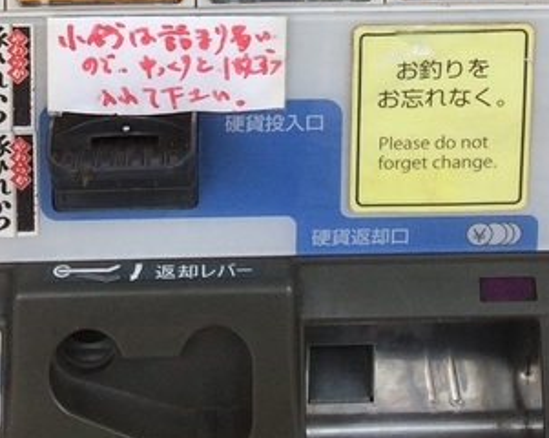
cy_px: -564
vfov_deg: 11.6
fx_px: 1834
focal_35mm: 113
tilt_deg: -15.1
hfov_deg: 17.0
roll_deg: +1.9
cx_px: 264
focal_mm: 4.15
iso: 32
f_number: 2.2
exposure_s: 1/293
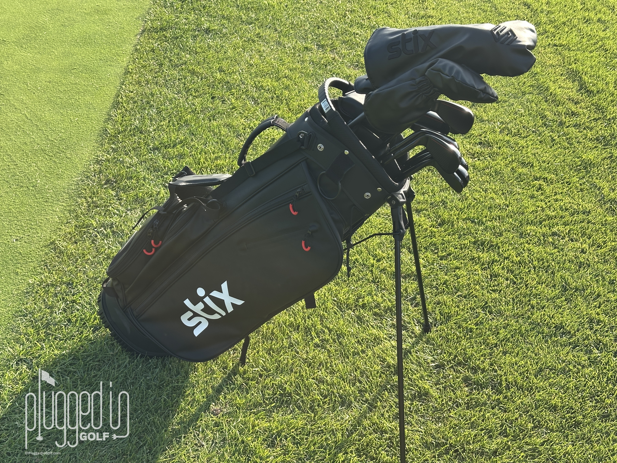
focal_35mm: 48
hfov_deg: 39.7
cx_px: 308
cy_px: 232
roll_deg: -4.7
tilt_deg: -31.4
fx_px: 856
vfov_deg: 30.3
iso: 64
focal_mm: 6.86
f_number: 1.78
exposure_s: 1/685
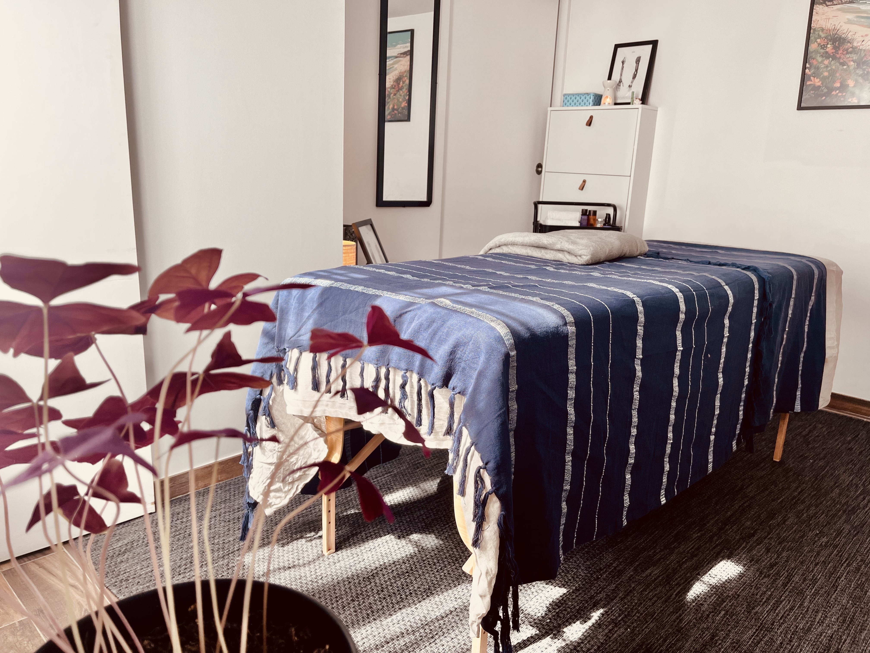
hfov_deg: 67.3
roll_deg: -2.2
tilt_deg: -12.7
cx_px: 435
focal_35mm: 26
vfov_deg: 53.1
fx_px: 653
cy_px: 326
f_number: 1.6
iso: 40
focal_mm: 5.1
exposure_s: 1/121
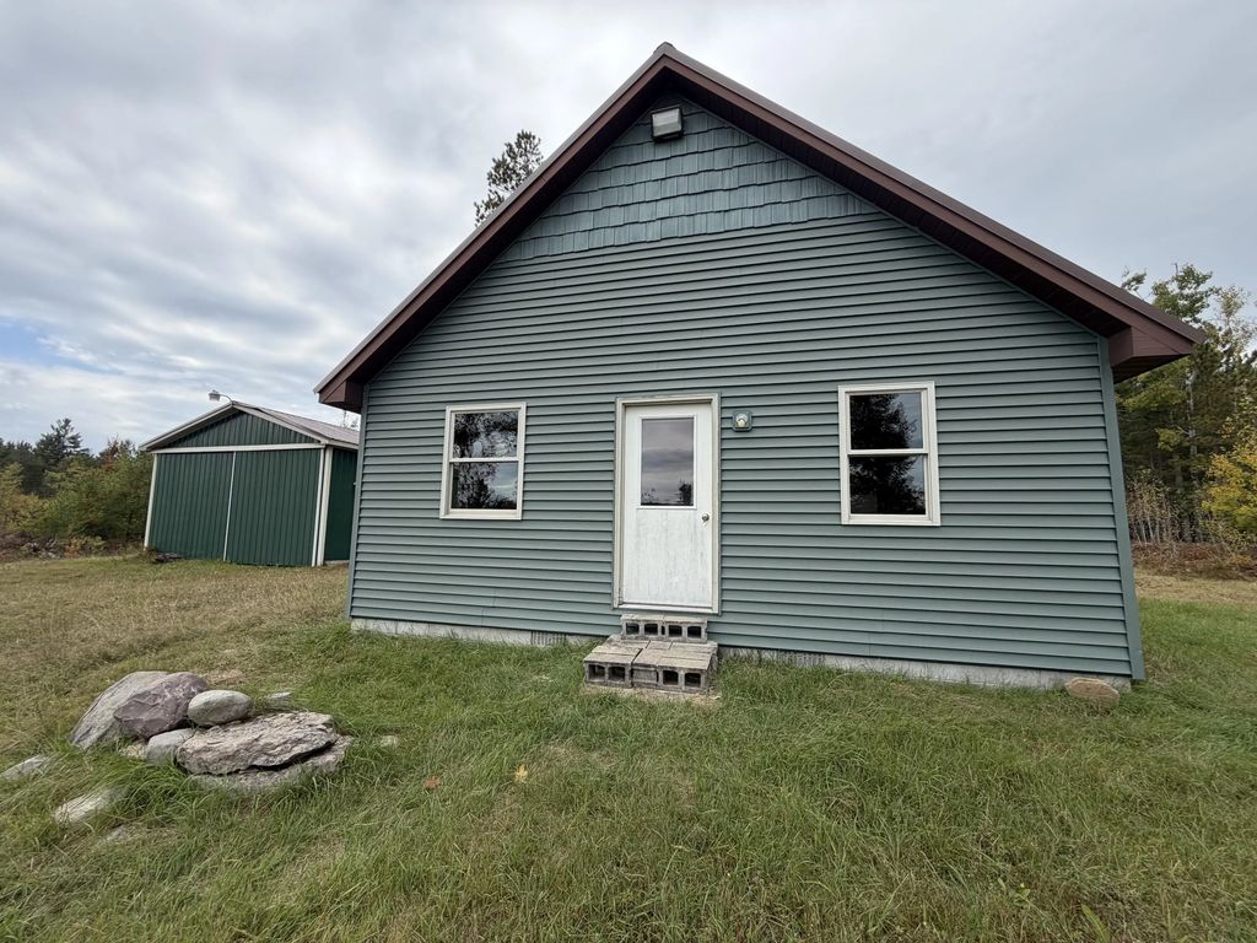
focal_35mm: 14
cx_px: 628
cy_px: 472
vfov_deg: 85.7
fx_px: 508
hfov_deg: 102.1
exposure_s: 1/631
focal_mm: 2.22
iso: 40
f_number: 2.2
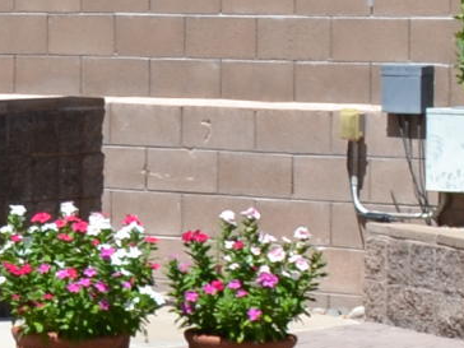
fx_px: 3190
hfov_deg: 7.6
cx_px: -732
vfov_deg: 6.2
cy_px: 101
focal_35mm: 238
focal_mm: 20
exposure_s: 1/200
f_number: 7.1
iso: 100
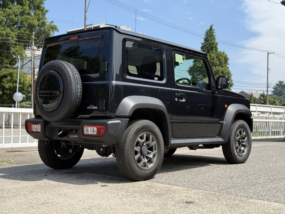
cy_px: 107
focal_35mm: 48
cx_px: 142
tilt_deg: +1.9
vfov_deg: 30.3
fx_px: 395
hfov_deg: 39.7
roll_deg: -1.2
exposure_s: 1/2494
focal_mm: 6.76
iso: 64
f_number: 1.78
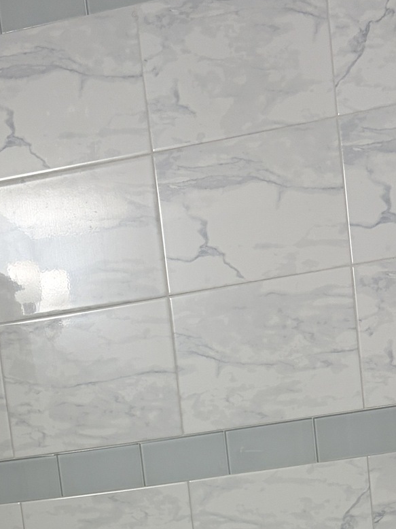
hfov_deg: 19.1
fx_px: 1175
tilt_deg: -8.0
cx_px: 147
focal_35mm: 77
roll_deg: +7.3
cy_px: 681
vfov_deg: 22.7
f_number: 1.6
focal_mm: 5.96
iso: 80
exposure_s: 1/60
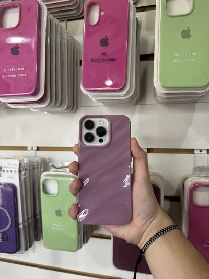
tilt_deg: -3.2
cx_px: 104
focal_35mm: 24
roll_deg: +1.2
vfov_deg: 71.6
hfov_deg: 56.8
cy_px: 140
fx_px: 193
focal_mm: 6.76
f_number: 1.78
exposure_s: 1/100
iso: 100
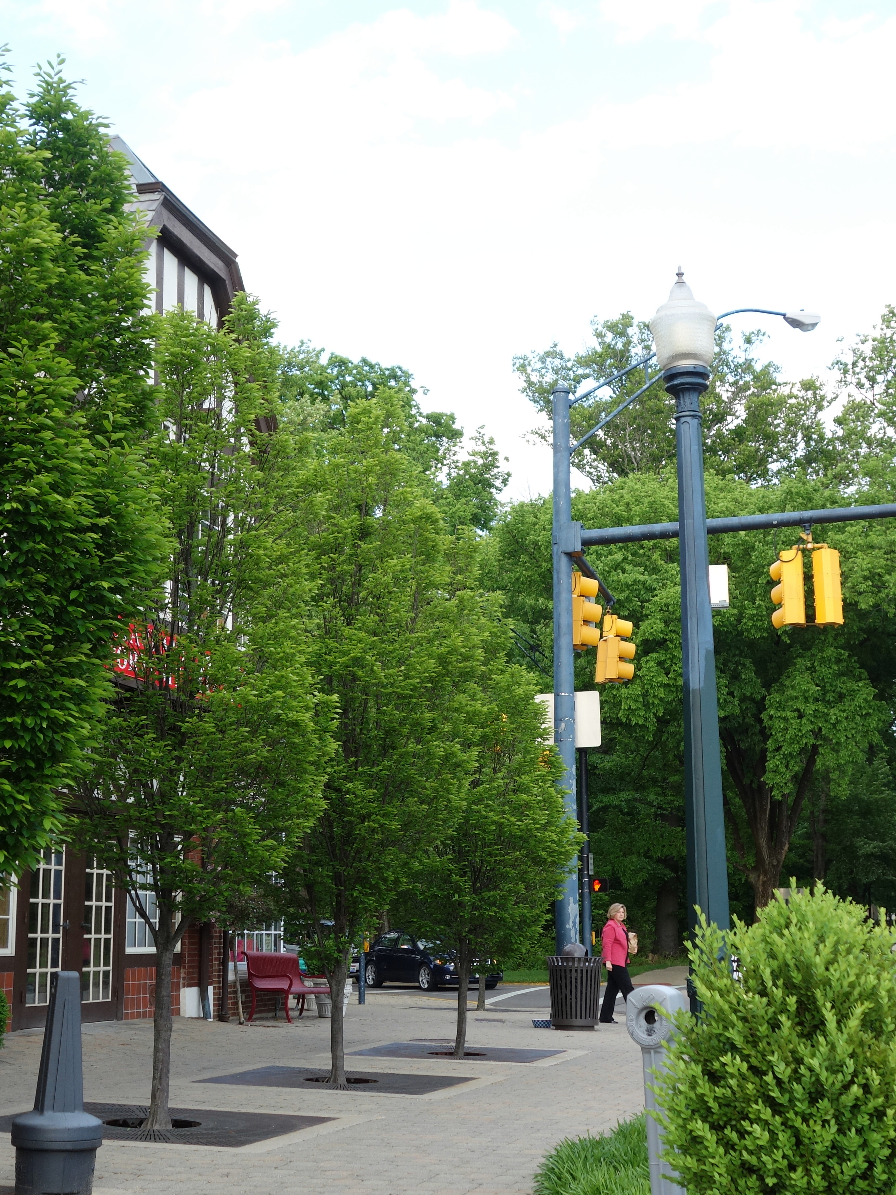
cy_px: 601
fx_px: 1864
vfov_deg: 35.5
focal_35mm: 54
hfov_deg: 27.0
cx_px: 400
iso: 125
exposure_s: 1/100
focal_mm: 13.58
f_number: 4.5
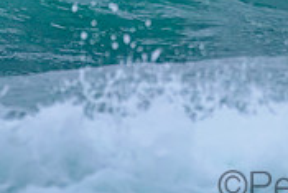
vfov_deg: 0.7
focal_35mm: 2033
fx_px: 16277
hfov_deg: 1.0
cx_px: 238
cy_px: -160
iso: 2000
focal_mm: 500
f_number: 5.6
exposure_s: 1/2000
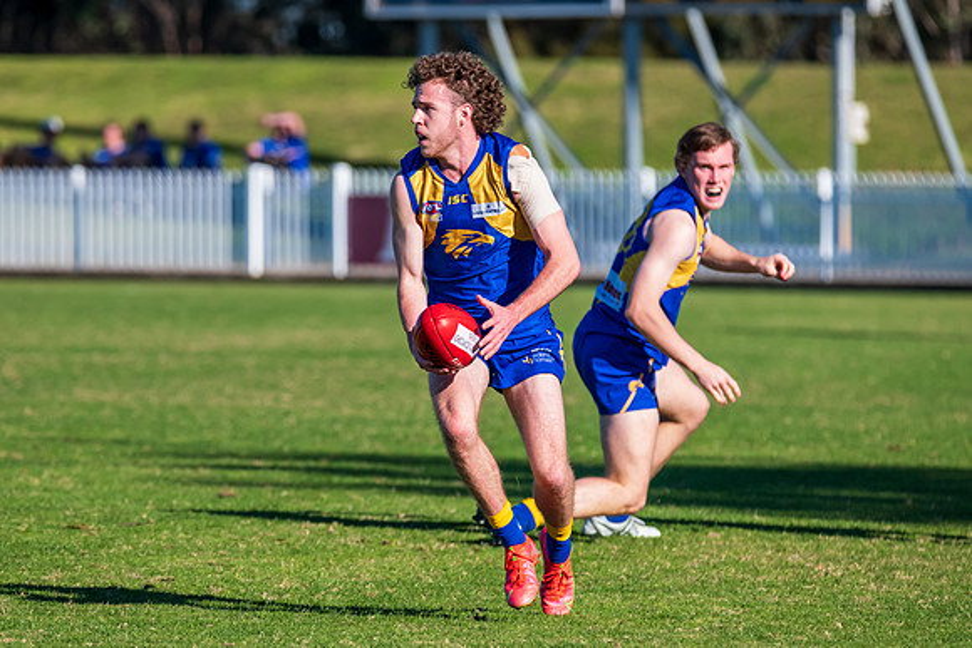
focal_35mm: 447
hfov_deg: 4.6
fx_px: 12071
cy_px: 310
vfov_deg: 3.1
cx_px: 466
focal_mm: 380
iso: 800
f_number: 8
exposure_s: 1/2000
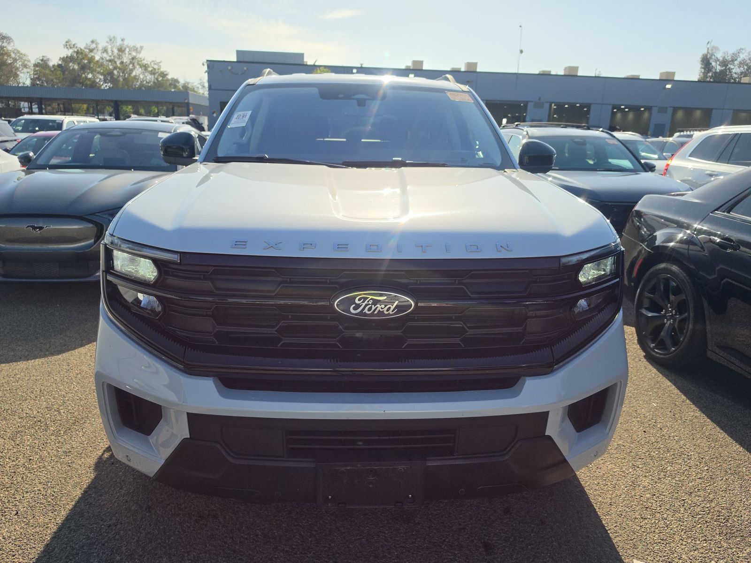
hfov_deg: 73.9
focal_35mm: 23
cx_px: 376
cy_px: 282
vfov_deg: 58.9
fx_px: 499
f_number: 1.4
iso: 50
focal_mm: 6.5
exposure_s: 1/7940
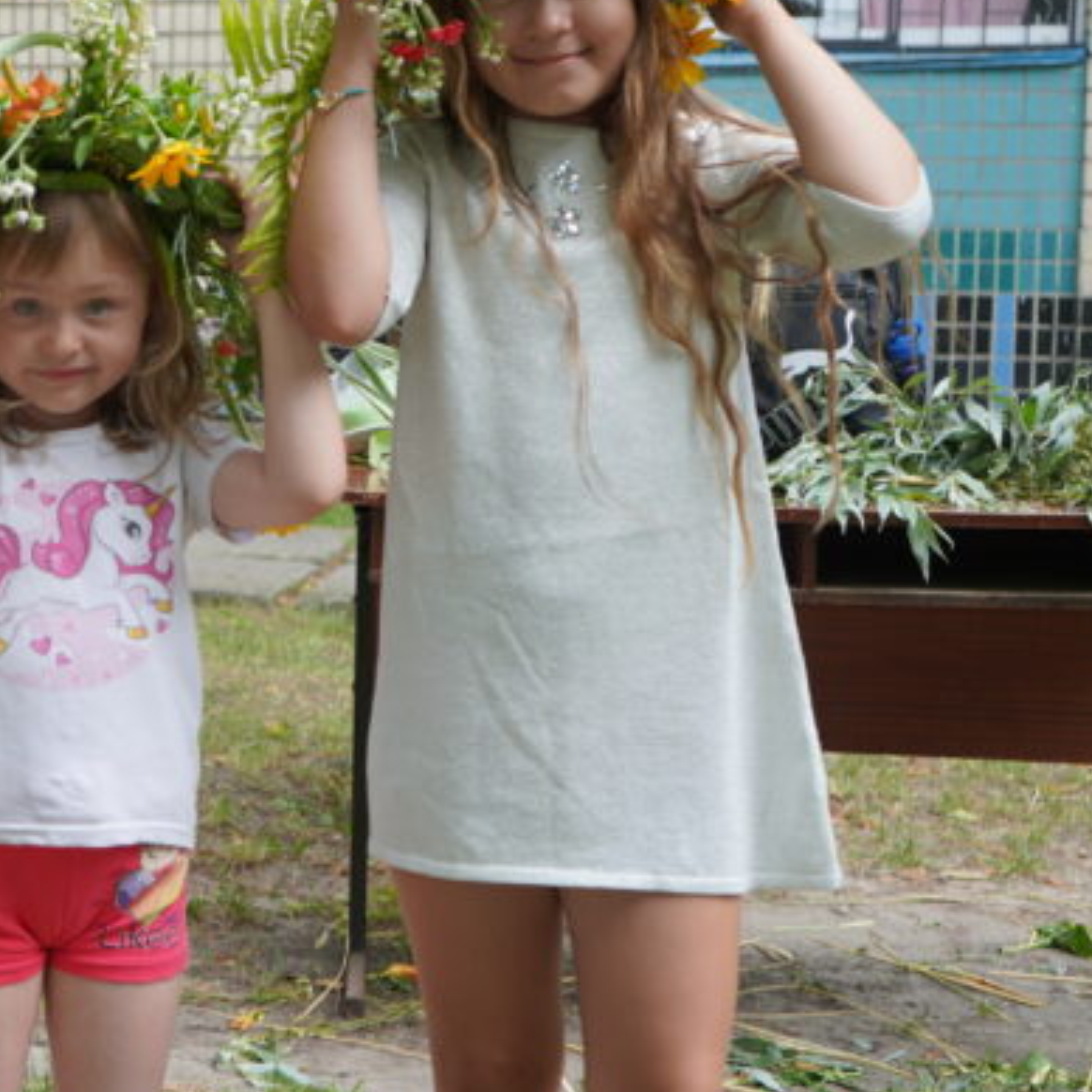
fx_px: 2641
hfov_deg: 21.8
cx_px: -186
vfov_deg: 23.3
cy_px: 424
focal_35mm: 74
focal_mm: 33
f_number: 4
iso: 160
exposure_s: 1/160
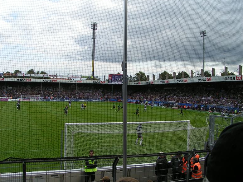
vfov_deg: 36.8
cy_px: 89
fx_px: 274
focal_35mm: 39
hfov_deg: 47.8
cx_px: 122
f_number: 5.6
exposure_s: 1/320
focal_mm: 5.8
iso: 50
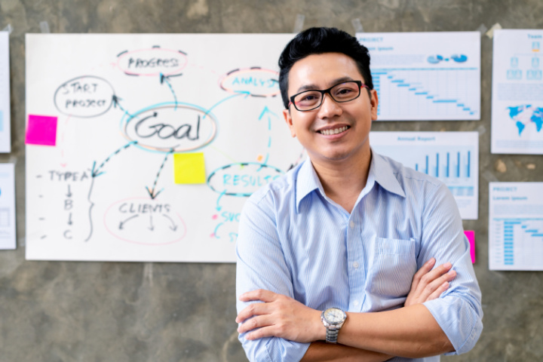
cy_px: 181
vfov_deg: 16.1
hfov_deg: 23.9
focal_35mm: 85
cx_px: 272
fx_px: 1282
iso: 500
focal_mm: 85
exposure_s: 1/125
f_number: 2.8
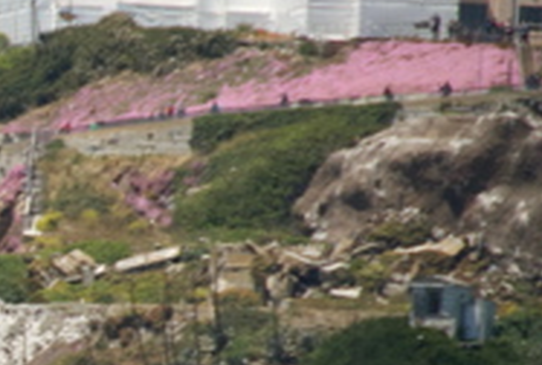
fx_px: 14153
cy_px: 290
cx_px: -285
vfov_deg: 1.5
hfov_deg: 2.2
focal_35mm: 937
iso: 800
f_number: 5.6
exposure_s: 1/3200
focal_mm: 200
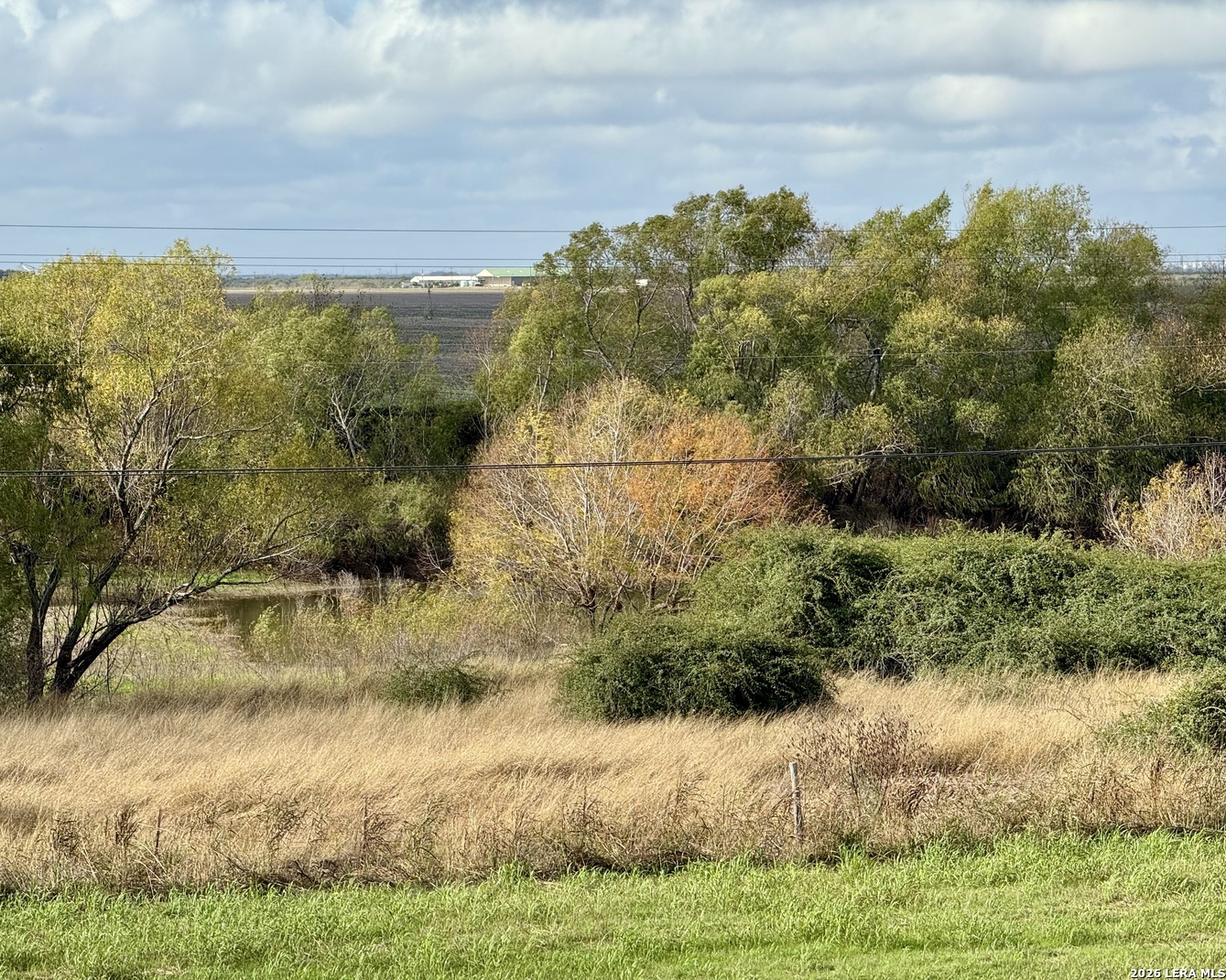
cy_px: 487
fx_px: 4572
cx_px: 568
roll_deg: +0.4
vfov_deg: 12.2
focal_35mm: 126
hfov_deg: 15.3
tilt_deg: -3.0
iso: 50
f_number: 2.8
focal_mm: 15.66
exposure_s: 1/1148
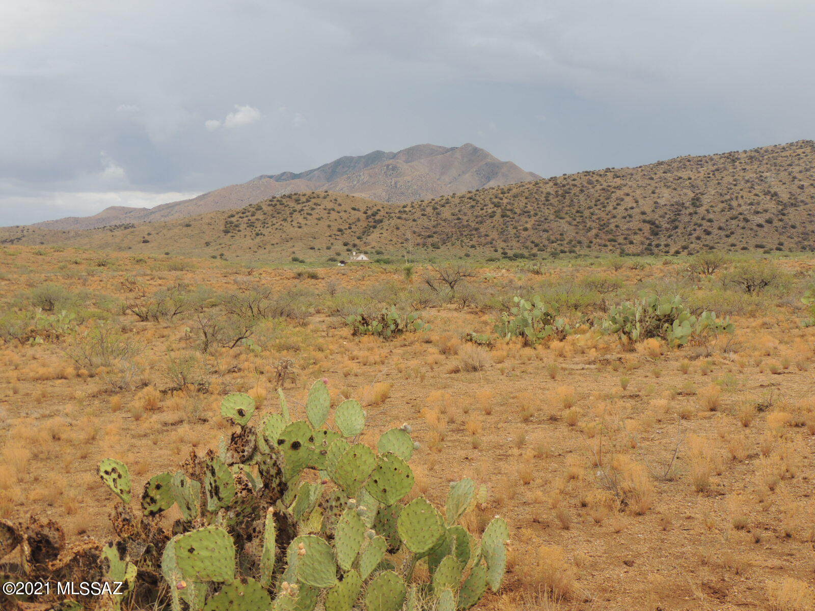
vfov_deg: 33.6
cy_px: 306
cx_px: 408
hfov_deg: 43.9
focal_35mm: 43
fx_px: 1012
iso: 100
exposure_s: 1/320
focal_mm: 7.6
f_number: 3.4
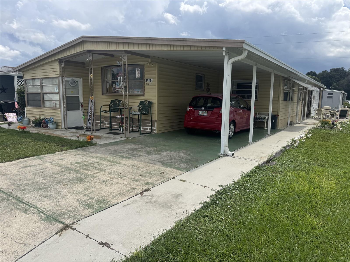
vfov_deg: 56.8
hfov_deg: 71.6
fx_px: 243
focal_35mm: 24
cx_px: 175
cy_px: 131
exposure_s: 1/4608
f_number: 1.78
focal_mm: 6.76
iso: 80
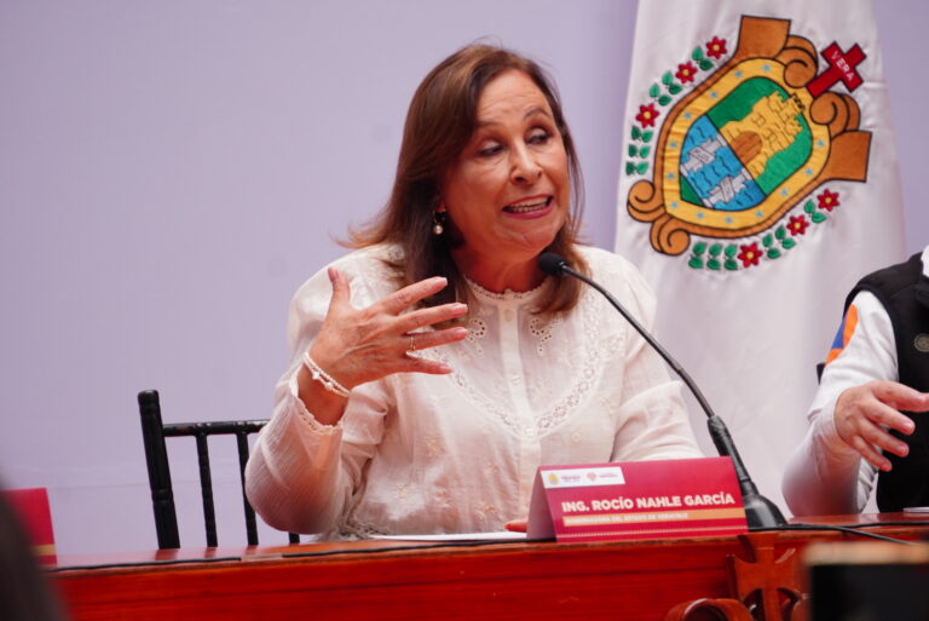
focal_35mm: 315
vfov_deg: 4.4
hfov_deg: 6.5
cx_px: 464
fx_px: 8133
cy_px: 310
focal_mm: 210
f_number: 6.3
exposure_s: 1/250
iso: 320
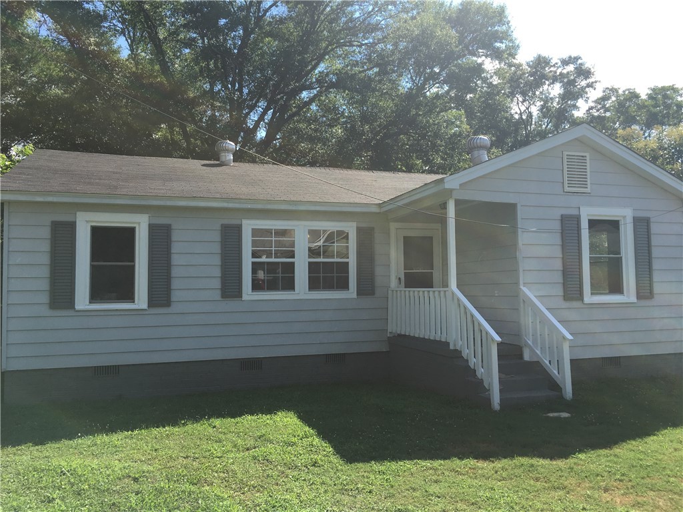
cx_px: 342
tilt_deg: +4.0
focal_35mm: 29
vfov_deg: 48.2
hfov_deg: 61.7
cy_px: 256
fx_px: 572
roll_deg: +0.9
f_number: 2.2
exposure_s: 1/874
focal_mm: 4.15
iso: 25
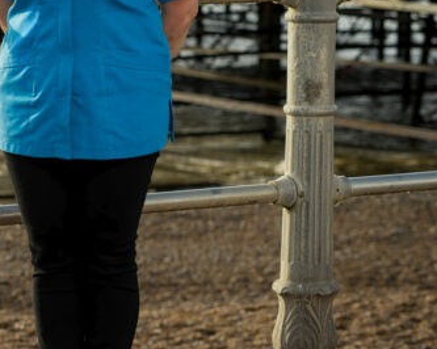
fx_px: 2611
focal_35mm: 202
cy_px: 75
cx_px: -178
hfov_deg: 9.4
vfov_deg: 7.6
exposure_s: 1/200
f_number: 4.5
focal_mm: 70
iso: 50
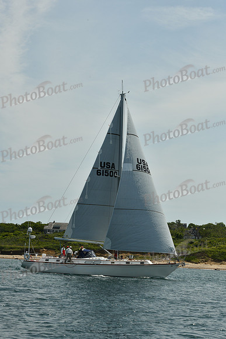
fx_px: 847
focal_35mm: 90
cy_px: 170
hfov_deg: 15.2
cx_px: 113
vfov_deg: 22.6
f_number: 11
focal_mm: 90
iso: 320
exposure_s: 1/1000
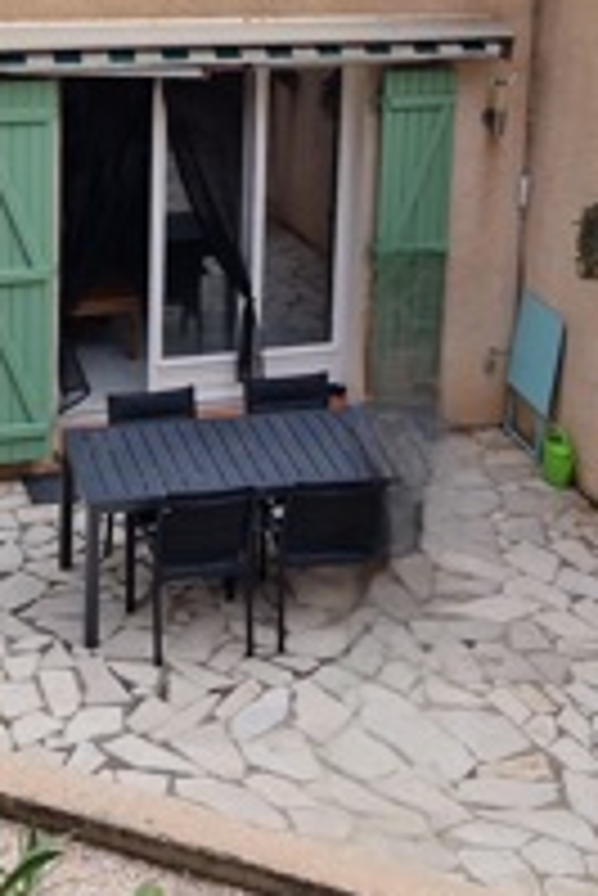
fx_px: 1915
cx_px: 454
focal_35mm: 77
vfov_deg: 25.5
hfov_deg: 17.6
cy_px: 95
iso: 50
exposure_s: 1/588
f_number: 1.8
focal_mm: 5.4
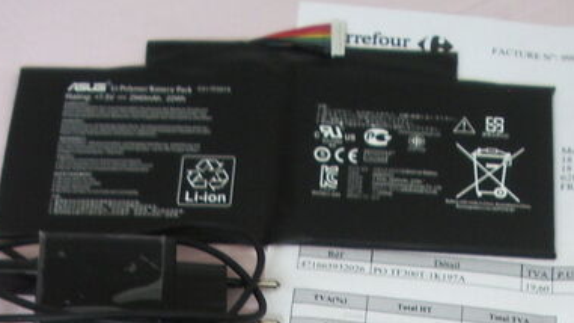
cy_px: 564
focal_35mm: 100
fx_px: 1521
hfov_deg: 21.4
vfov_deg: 11.3
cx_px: 297
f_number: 2.6
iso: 100
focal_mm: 5.8
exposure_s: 1/15
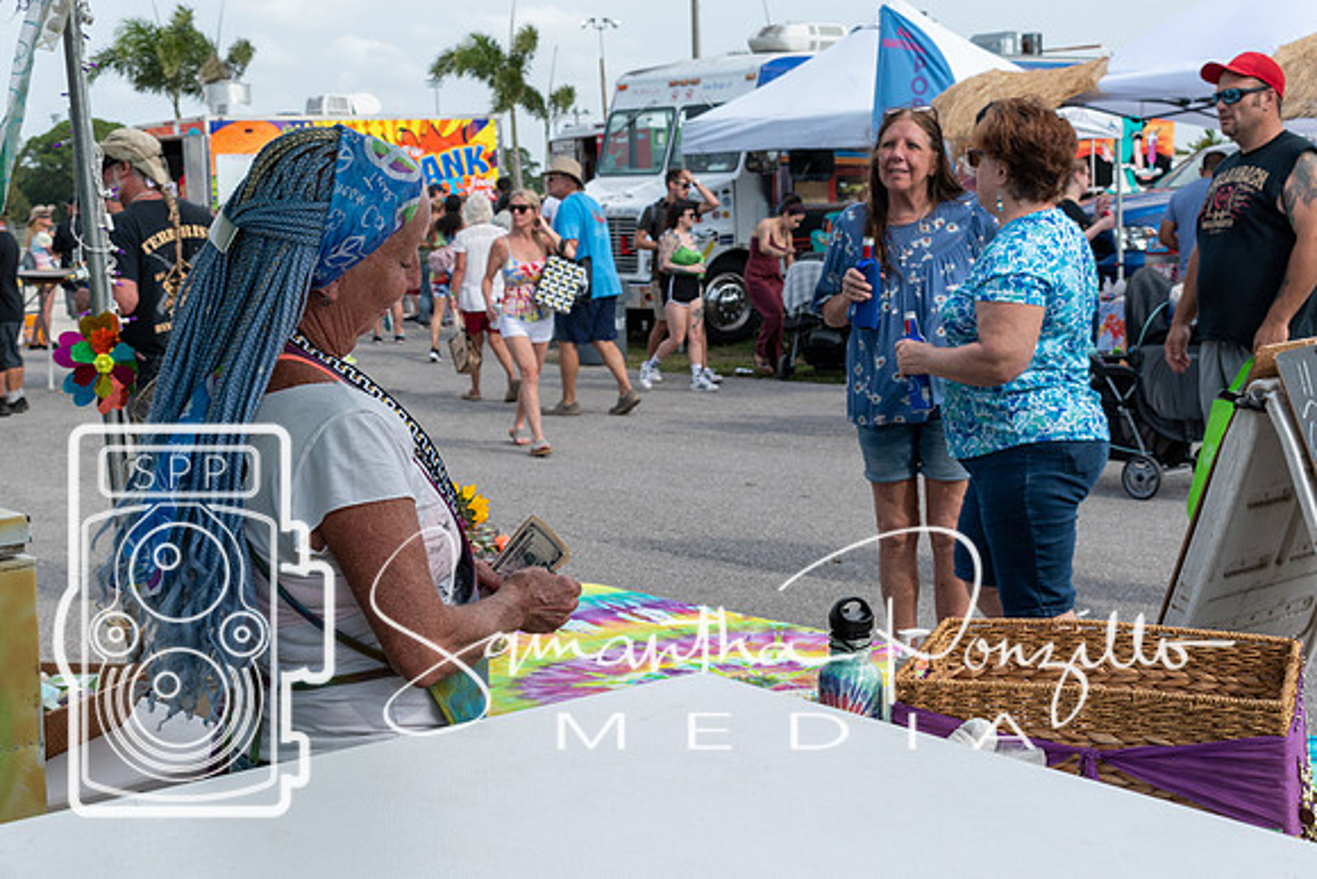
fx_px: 1866
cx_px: 658
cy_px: 440
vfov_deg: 26.5
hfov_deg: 38.9
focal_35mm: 51
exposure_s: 1/400
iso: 200
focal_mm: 34
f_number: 10
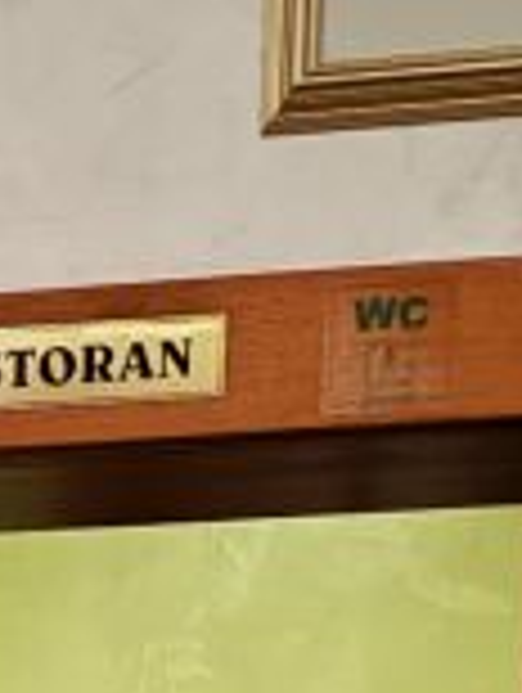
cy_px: 1940
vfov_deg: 6.9
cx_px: -868
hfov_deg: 5.5
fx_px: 5233
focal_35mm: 261
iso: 400
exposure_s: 1/100
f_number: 1.9
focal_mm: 6.12
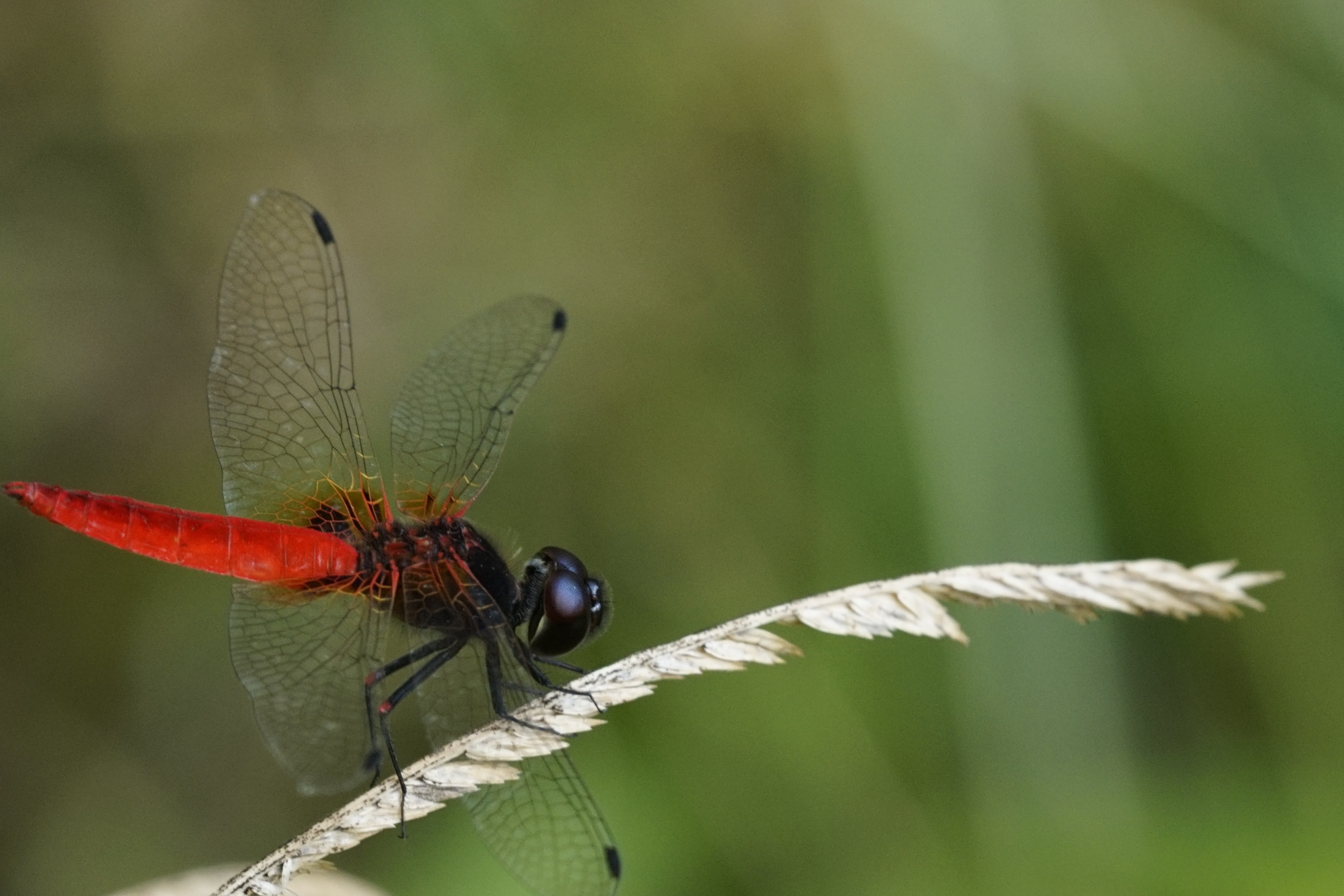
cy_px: 548
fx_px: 12396
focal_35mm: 332
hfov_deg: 6.2
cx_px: 377
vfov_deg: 4.1
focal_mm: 150
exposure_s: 1/160
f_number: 7.1
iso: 500
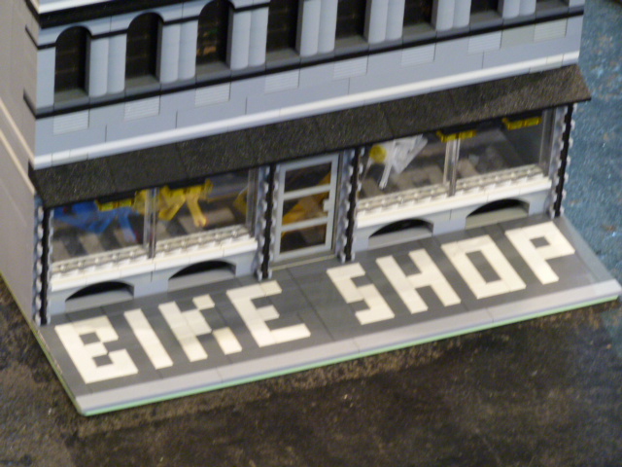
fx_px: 3773
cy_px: 234
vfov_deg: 7.1
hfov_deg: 9.4
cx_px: 311
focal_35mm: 210
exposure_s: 1/8
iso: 400
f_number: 4.6
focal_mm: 34.4
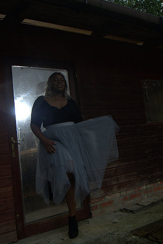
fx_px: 224
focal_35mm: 33
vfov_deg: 57.2
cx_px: 82
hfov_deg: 40.1
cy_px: 122
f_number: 4
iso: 100
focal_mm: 22
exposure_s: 1/100
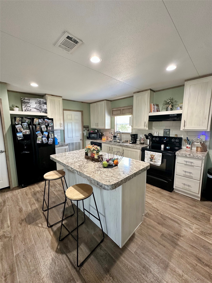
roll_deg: +0.3
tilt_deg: -7.4
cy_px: 142
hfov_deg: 85.7
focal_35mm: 14
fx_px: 114
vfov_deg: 102.1
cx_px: 106
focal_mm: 2.22
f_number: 2.2
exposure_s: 1/60
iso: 320
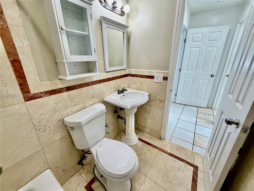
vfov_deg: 85.7
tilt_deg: -19.6
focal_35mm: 14
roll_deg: +0.4
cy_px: 96
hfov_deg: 102.1
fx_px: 103
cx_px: 127
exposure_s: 1/120
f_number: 2.2
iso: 320
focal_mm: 2.22
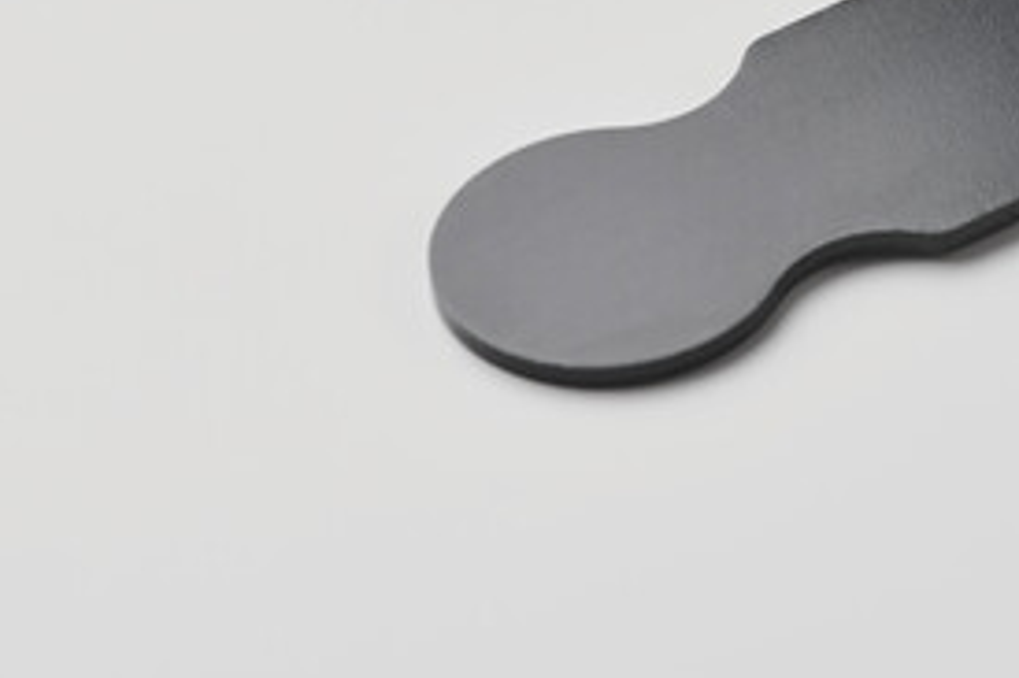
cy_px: -56
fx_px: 6478
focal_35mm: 229
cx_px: 1075
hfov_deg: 8.9
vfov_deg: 6.0
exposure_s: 1/125
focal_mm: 105
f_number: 18
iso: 100
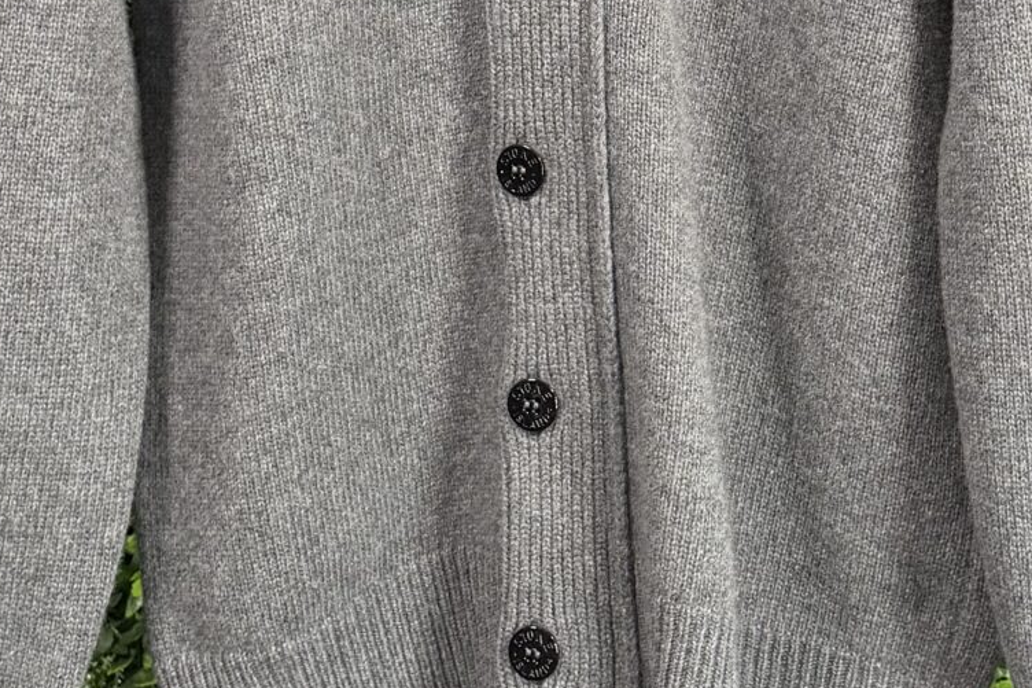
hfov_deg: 23.9
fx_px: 2436
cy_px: -63
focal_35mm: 85
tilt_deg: -3.4
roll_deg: -0.7
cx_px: 594
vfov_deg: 15.6
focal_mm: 6.76
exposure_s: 1/63
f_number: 1.78
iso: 160
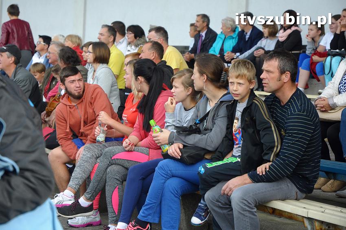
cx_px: 173
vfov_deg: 13.0
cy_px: 115
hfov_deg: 19.5
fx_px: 1008
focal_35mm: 105
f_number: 5.6
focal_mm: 70
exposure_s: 1/500
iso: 640
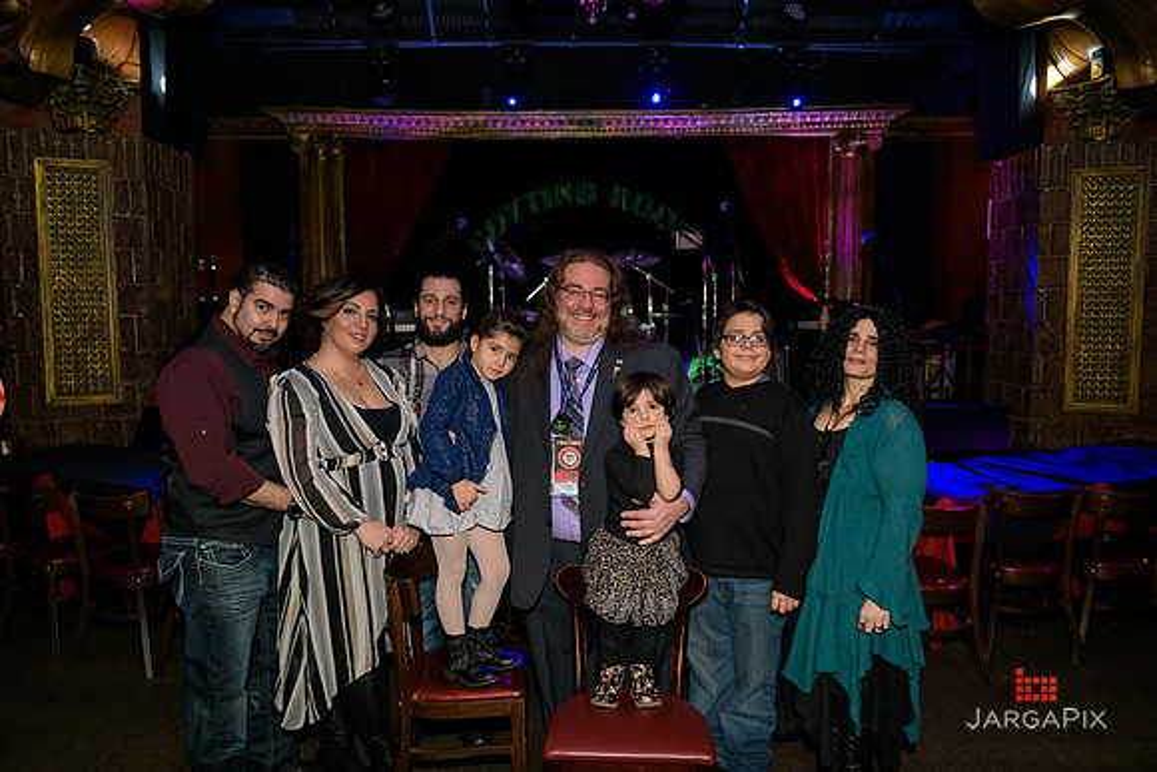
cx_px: 578
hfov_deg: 67.4
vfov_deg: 48.0
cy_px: 386
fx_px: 868
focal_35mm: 27
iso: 1600
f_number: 3.2
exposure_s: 1/125
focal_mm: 27
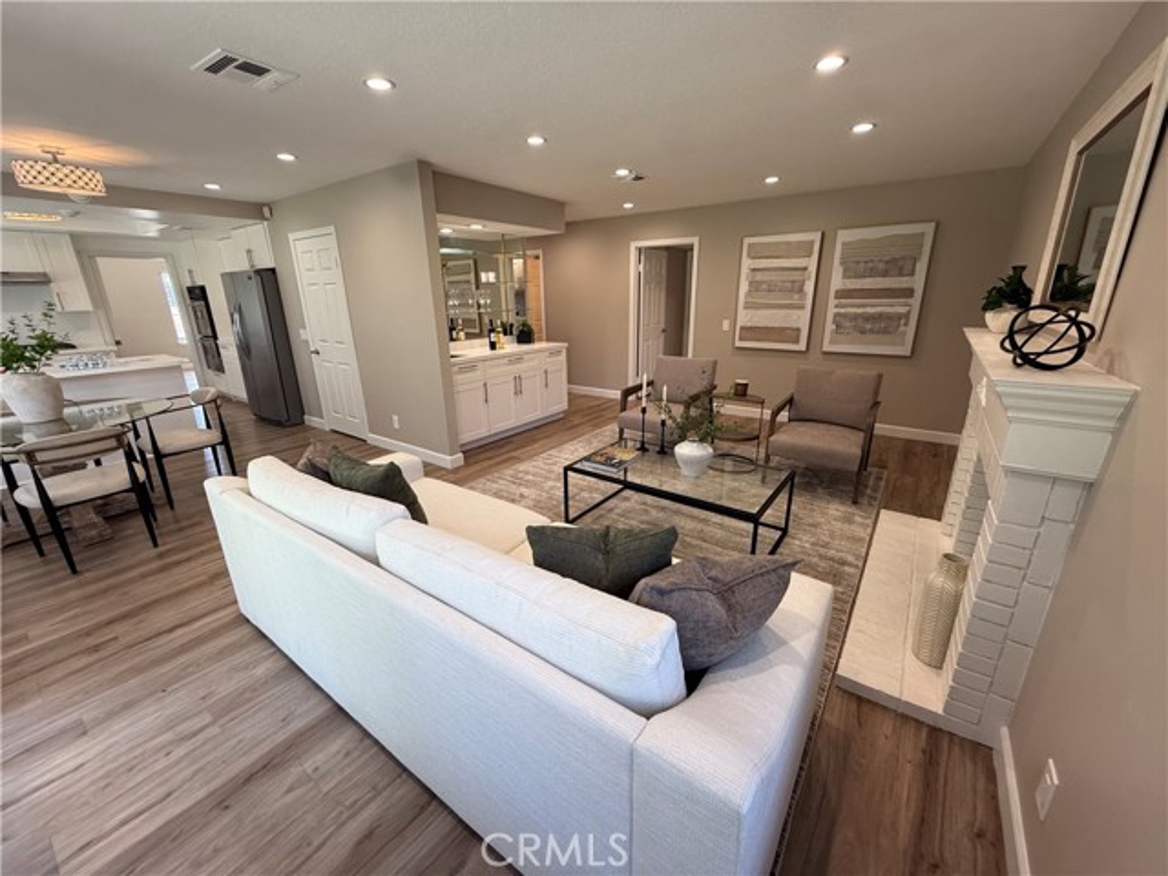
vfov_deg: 85.7
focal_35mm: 14
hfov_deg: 102.1
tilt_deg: -17.4
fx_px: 472
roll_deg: +1.1
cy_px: 438
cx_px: 584
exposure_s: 1/120
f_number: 2.2
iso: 125
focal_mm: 2.22
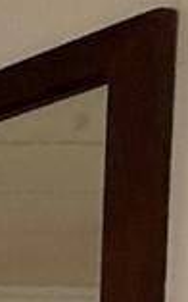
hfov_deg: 4.4
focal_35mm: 151
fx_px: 1239
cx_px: -1143
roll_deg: +0.3
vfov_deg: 12.4
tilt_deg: -1.6
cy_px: 585
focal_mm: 2.22
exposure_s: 1/120
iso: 250
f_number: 2.2
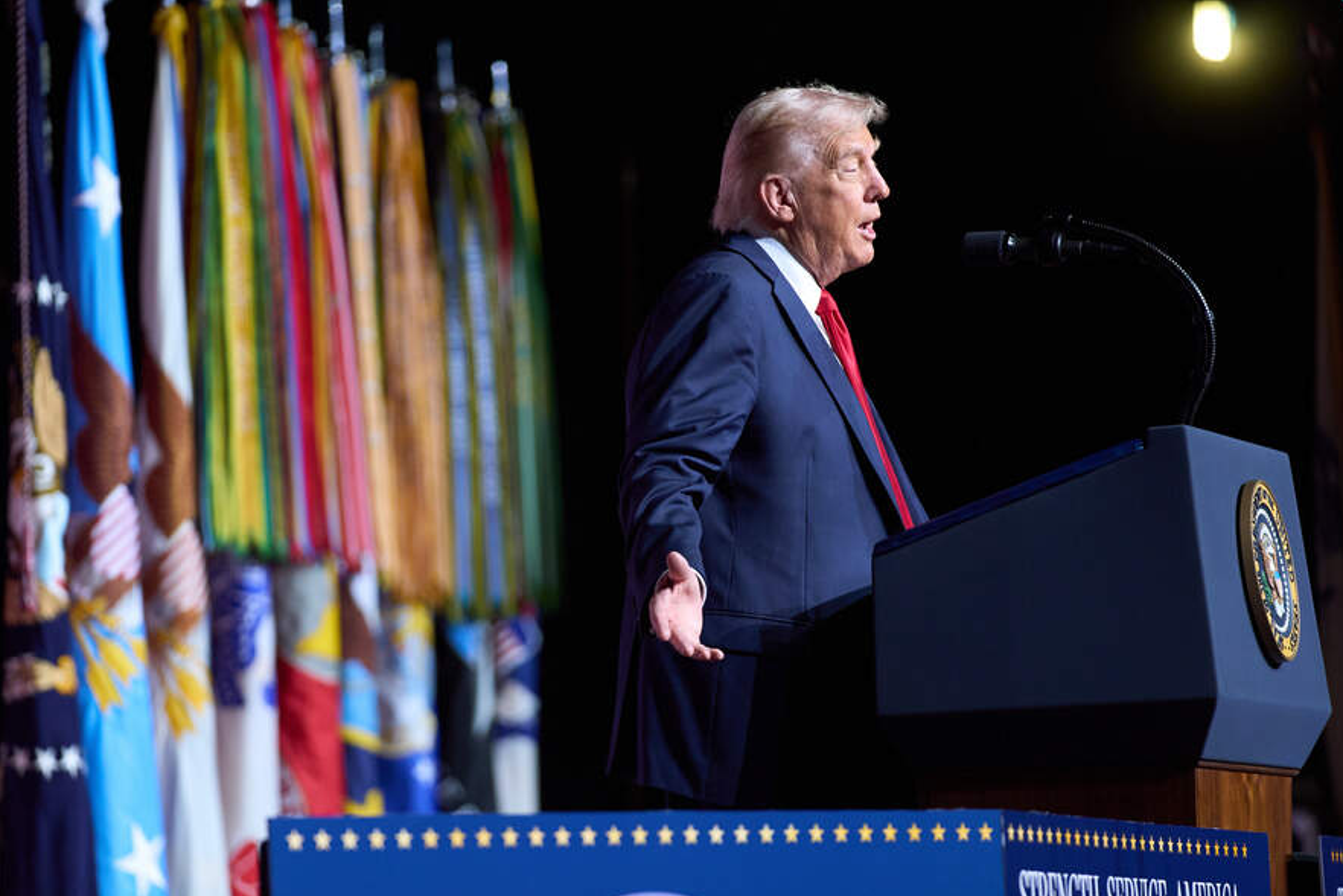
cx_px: 595
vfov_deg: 7.6
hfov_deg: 11.4
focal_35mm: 180
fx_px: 6714
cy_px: 470
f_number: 2.8
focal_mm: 155
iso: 2500
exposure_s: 1/500
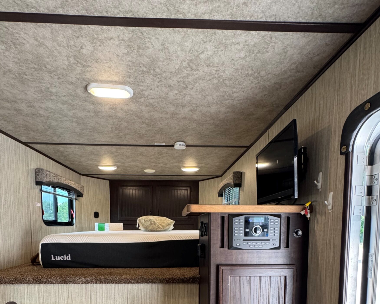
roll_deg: +0.1
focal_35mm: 20
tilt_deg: -3.5
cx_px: 181
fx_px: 225
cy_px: 239
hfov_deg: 80.3
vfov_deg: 62.8
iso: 320
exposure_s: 1/81
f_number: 2.2
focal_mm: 2.22
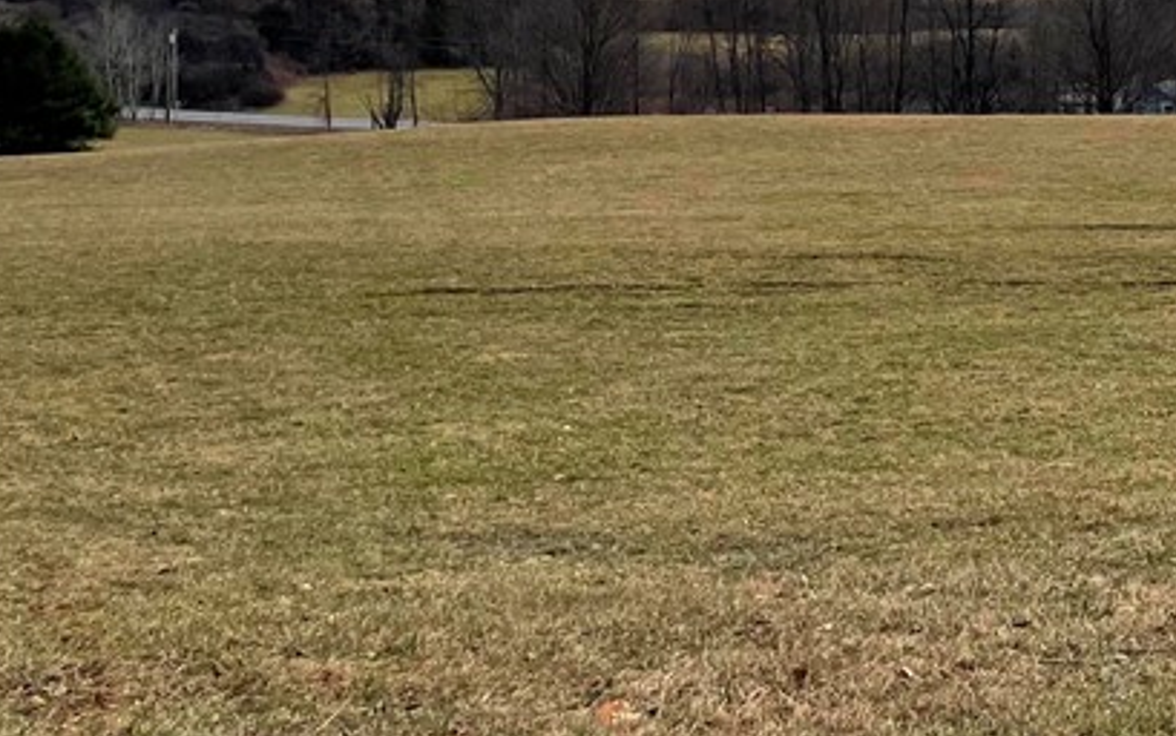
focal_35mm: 69
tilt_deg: -1.2
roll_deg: +1.5
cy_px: -63
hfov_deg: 26.2
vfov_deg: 18.2
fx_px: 2212
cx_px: 1452
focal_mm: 4.2
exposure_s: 1/10753
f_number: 1.6
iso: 32
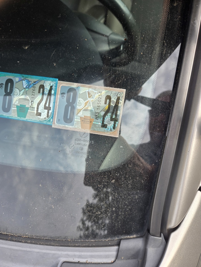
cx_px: 100
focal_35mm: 23
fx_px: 178
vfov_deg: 73.9
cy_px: 134
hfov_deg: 58.9
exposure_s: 1/362
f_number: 1.8
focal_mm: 5.4
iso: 25
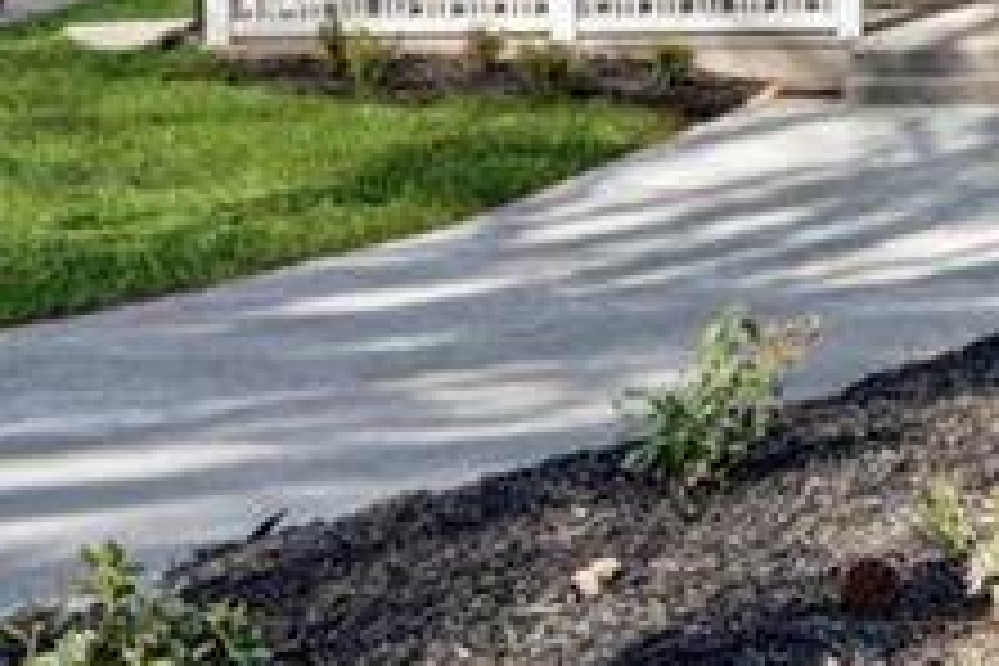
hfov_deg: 17.9
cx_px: 1652
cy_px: -641
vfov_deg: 12.5
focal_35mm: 97
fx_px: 2692
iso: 100
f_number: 5.6
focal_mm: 21
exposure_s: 1/160
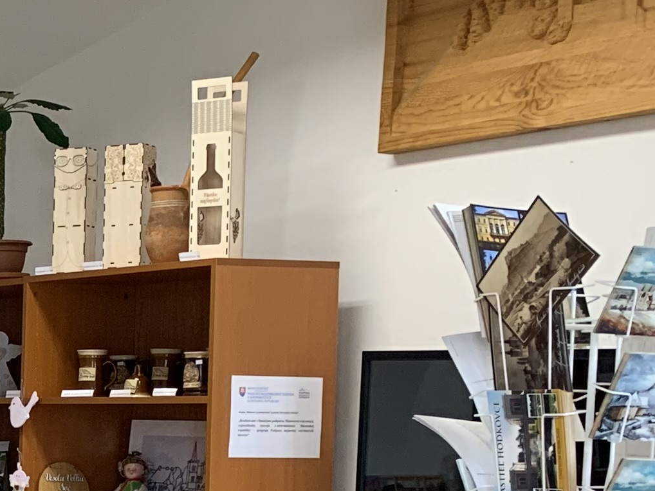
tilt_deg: -3.9
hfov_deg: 16.1
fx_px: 1948
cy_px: 566
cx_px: -529
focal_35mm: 103
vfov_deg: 14.0
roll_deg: -1.4
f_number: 1.8
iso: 125
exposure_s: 1/50
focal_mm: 4.25
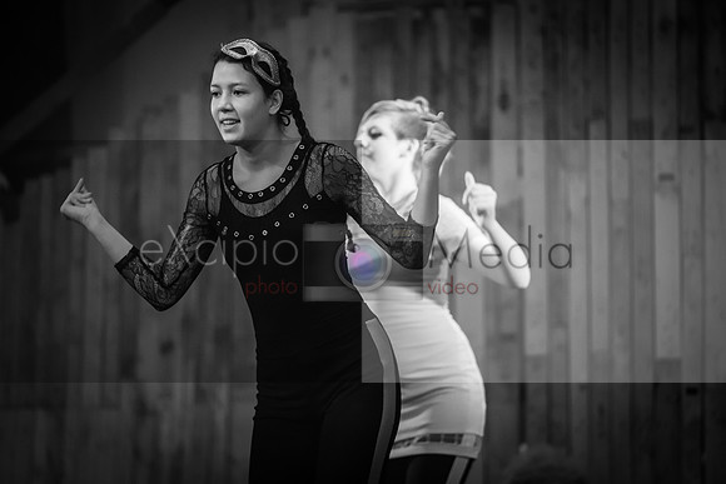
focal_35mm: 200
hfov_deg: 10.3
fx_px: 4036
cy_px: 221
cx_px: 368
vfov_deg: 6.9
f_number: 2.8
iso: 2000
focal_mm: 173
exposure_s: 1/200
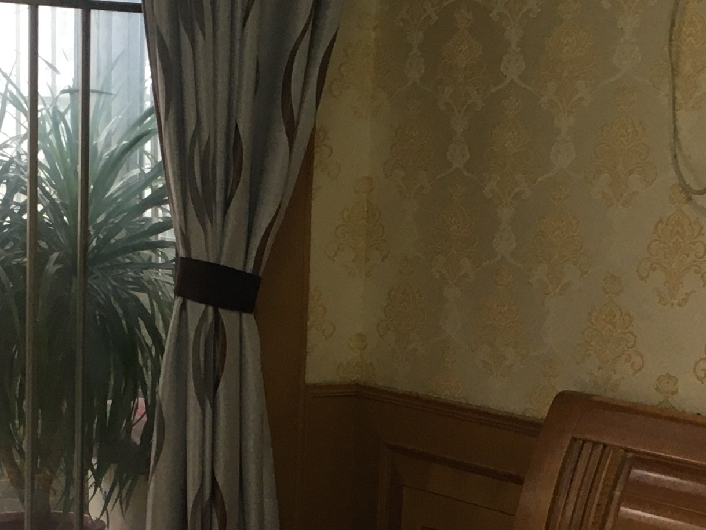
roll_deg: -0.8
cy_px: 595
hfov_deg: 20.4
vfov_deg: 15.0
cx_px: 296
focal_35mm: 96
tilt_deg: -11.7
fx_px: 1958
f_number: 2.2
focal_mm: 4.15
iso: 40
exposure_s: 1/33
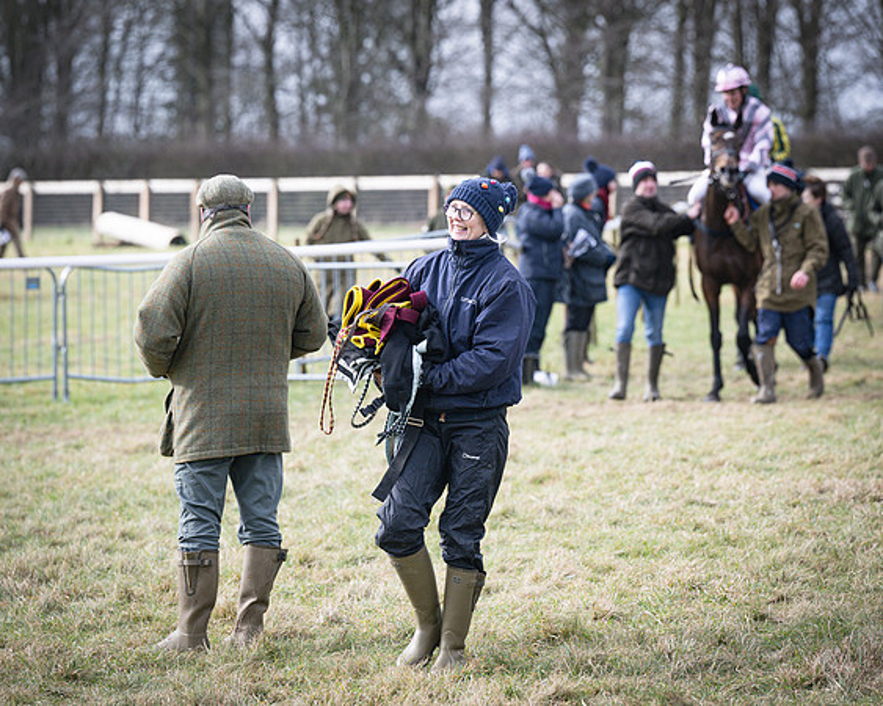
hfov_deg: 10.1
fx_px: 5002
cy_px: 353
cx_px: 442
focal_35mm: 191
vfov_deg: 8.1
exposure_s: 1/1000
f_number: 5
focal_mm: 170
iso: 400
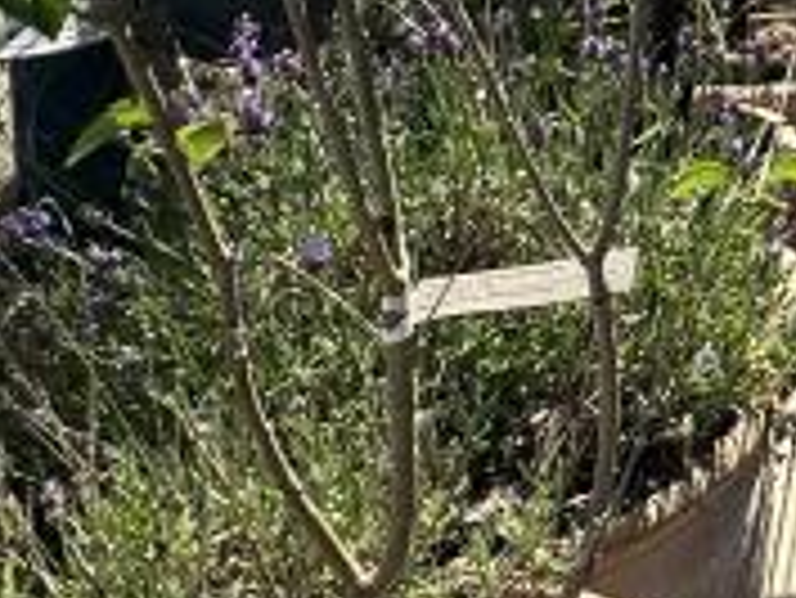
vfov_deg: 15.4
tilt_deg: -1.7
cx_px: 1484
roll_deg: -0.4
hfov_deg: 18.3
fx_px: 1864
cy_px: -522
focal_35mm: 81
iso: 40
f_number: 2.2
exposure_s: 1/1195
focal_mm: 2.22
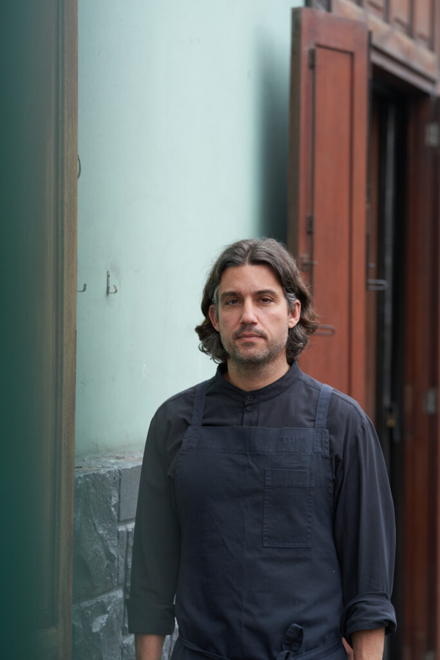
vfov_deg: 15.2
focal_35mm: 135
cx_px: 220
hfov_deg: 10.2
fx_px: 2474
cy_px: 330
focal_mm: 135
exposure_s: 1/400
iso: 400
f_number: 4.5
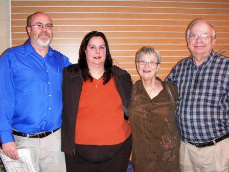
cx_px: 114
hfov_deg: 42.9
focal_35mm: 44
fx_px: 291
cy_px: 86
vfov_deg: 32.9
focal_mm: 7.4
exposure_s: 1/60.1
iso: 171
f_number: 3.5
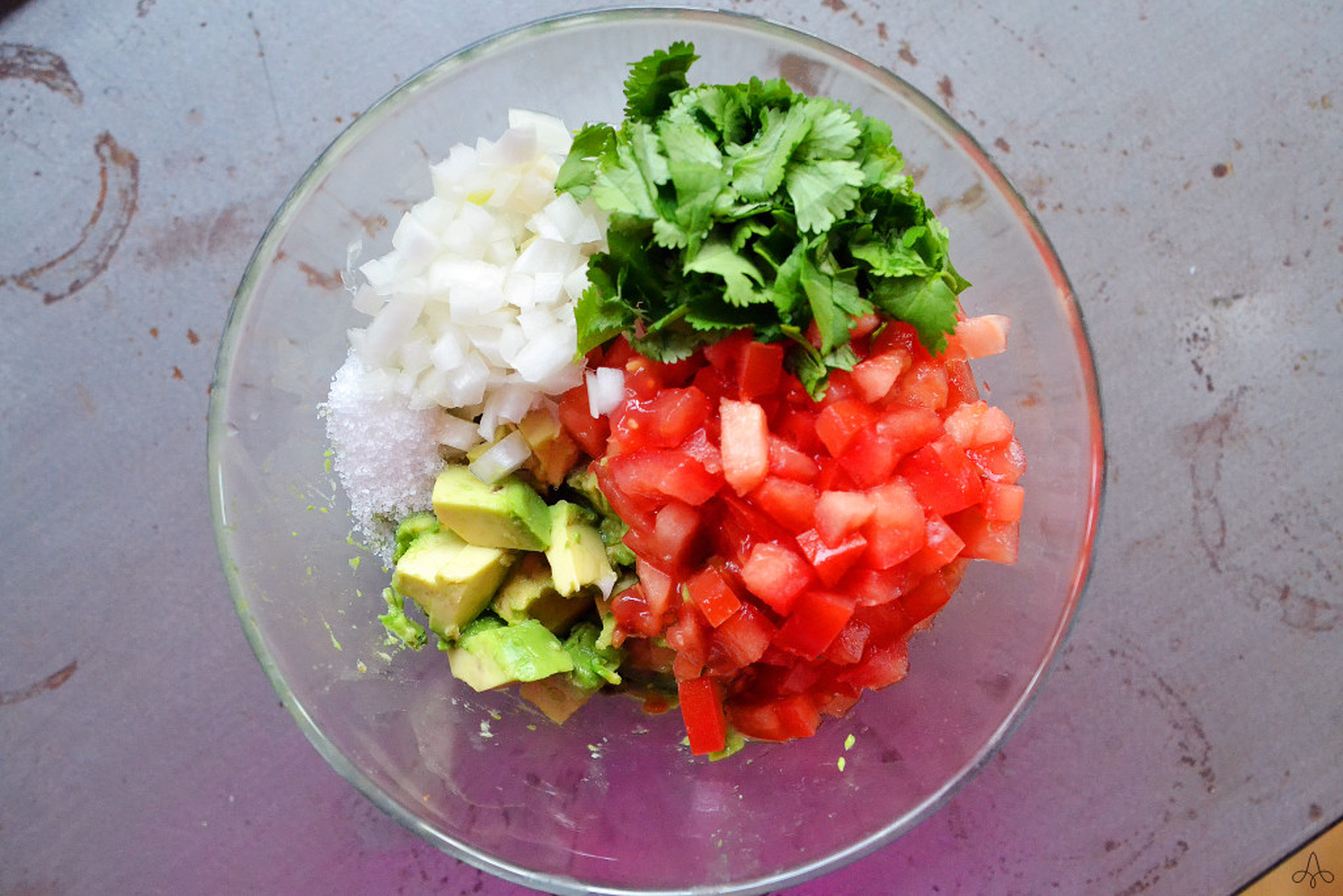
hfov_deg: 33.4
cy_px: 448
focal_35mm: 60
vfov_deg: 22.6
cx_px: 672
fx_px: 2238
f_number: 5.6
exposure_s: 1/125
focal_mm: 40
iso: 3200
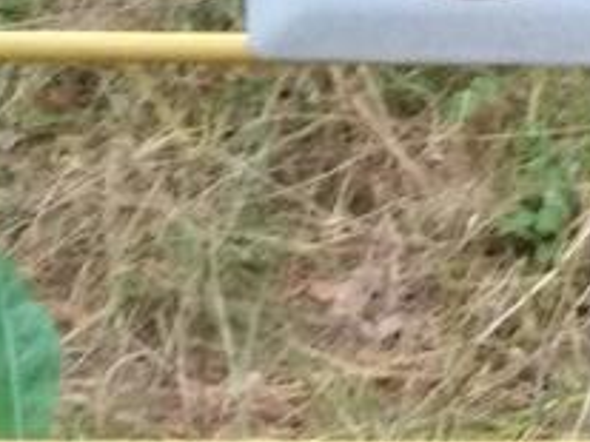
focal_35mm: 201
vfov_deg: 7.3
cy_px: -117
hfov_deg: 9.7
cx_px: 744
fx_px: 3424
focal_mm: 5.99
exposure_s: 1/60
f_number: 2.6
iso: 640
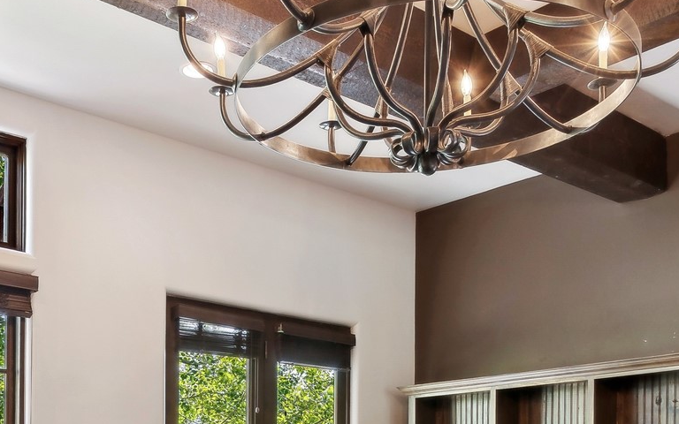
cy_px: 501
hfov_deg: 40.5
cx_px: 221
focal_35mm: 49
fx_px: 907
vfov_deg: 24.1
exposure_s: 1/25
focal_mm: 11.5
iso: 100
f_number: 6.3
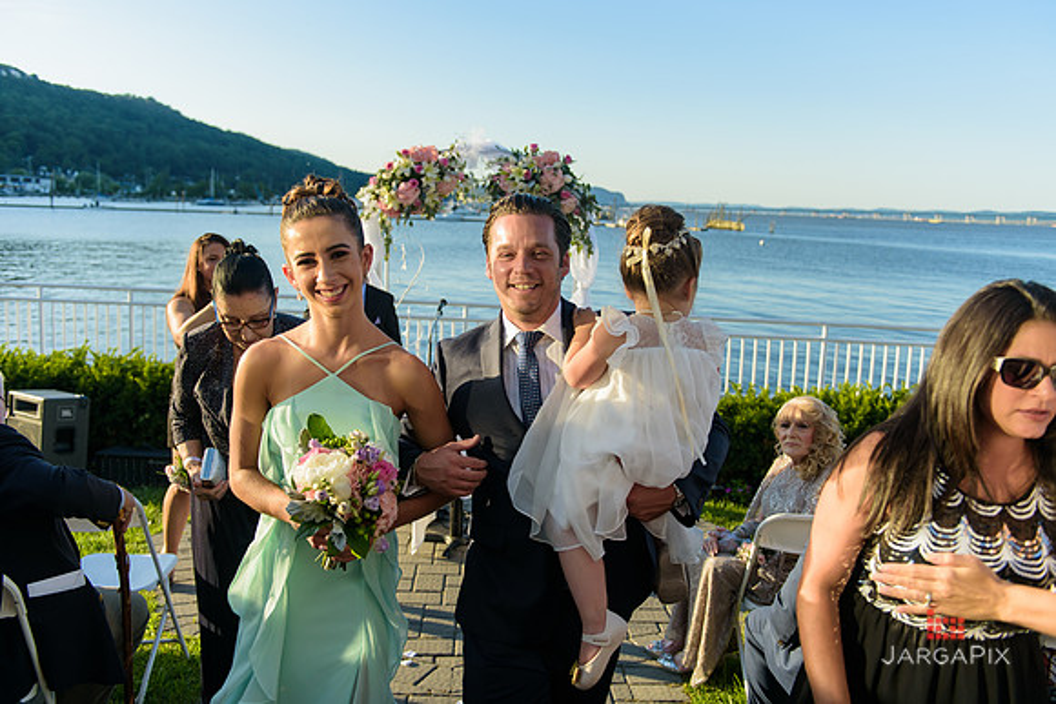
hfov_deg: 60.3
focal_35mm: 31
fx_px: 910
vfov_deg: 42.3
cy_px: 352
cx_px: 528
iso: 200
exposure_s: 1/1600
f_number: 3.2
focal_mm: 31
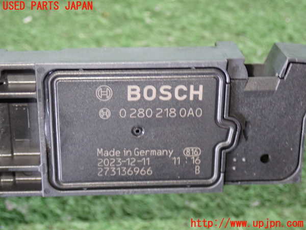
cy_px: 115
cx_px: 153
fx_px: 628
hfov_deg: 27.4
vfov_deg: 20.7
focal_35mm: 71
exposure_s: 1/25
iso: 800
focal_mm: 12.73
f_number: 3.9
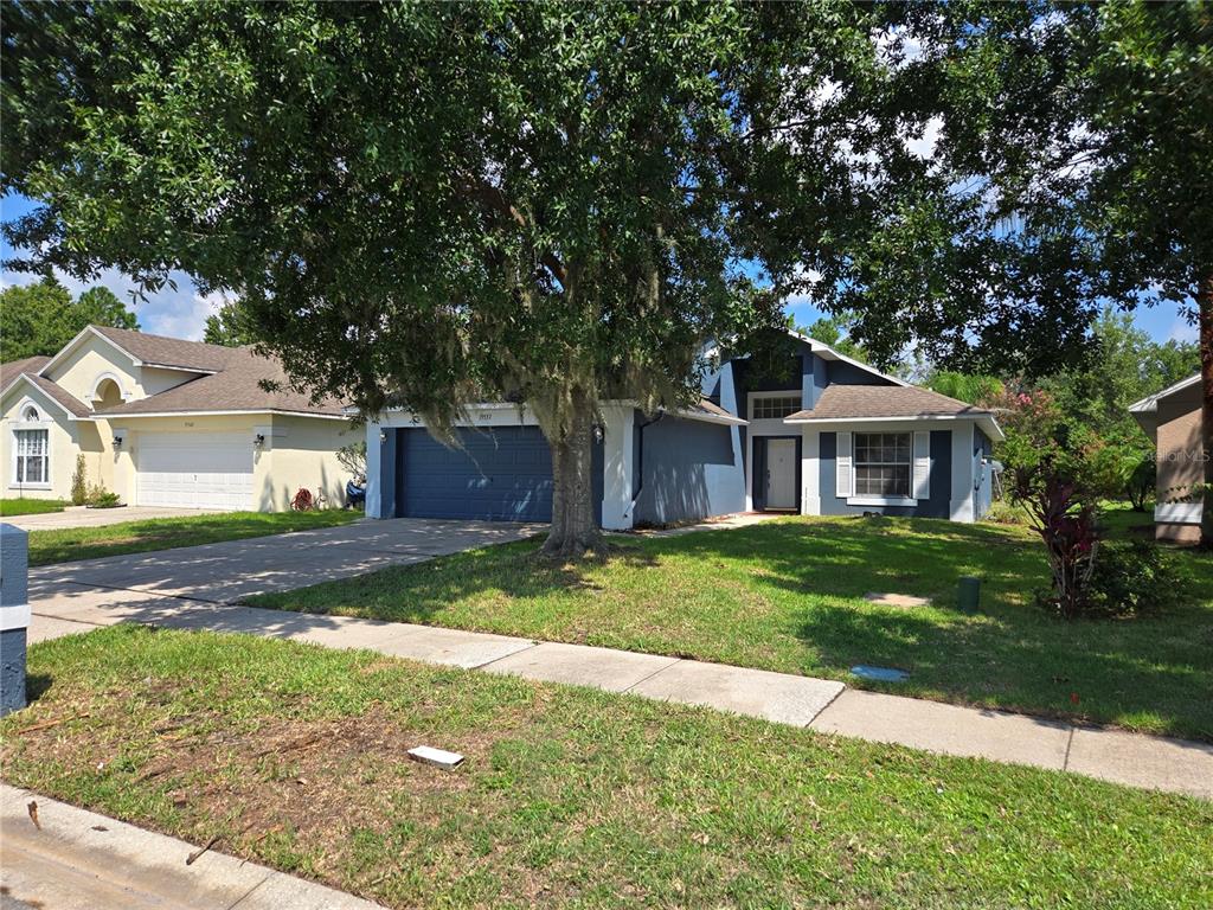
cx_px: 606
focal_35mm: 23
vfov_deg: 58.9
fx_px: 806
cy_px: 455
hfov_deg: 73.9
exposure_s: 1/1354
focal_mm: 5.4
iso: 25
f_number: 1.8
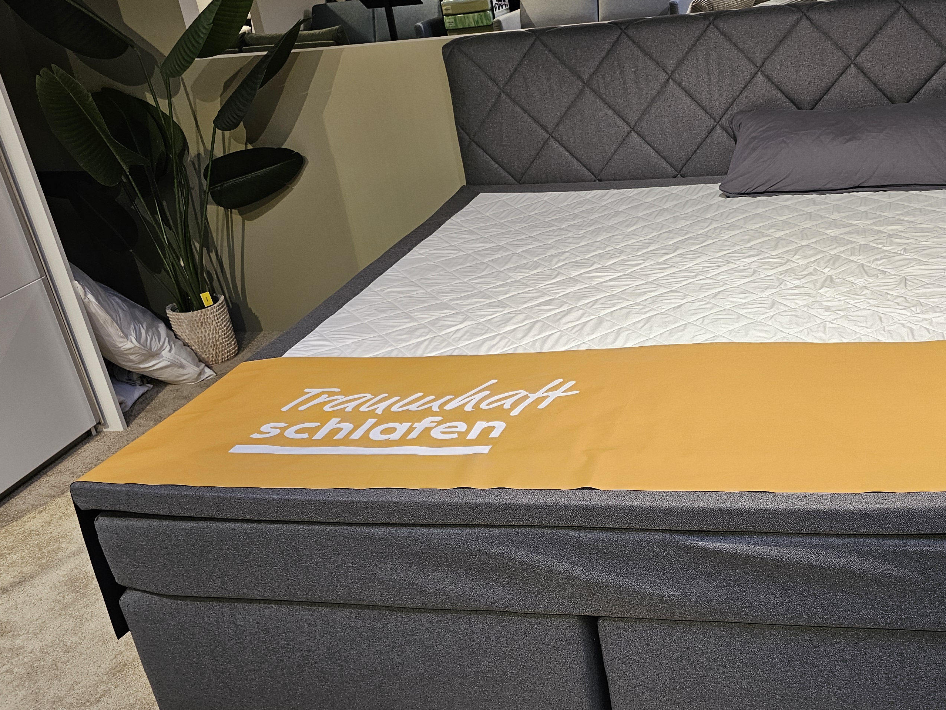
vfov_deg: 39.6
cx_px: 617
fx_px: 984
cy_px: 379
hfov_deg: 50.6
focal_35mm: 36
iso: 125
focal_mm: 6.3
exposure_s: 1/100
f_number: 1.7
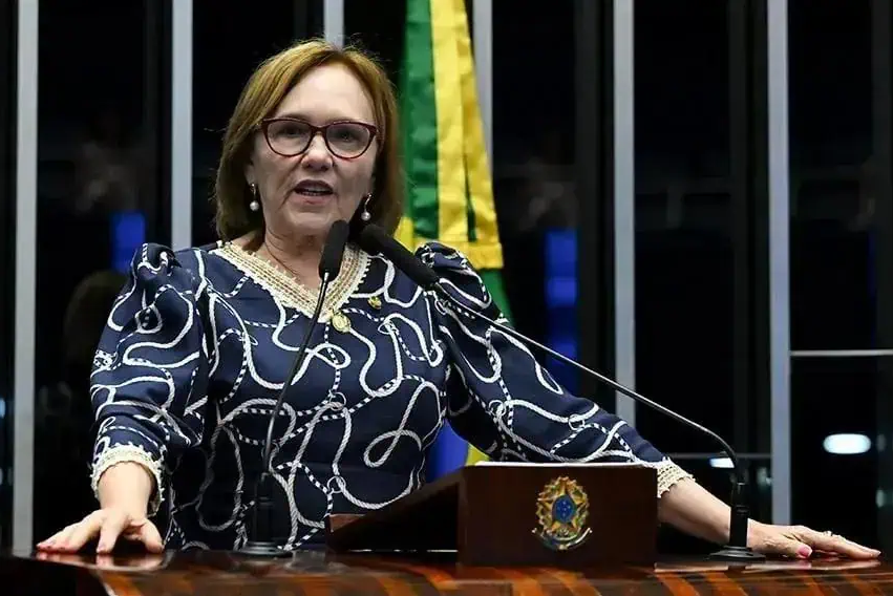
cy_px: 298
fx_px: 3002
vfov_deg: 11.3
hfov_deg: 16.9
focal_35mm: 121
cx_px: 449
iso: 4000
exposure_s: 1/125
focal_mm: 120
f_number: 5
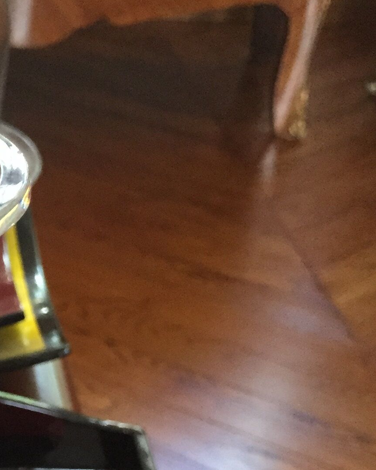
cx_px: -116
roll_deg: -4.1
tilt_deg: -37.3
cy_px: 488
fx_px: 1196
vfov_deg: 21.3
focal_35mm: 86
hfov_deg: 16.8
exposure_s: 1/30
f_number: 2.2
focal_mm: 4.15
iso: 250
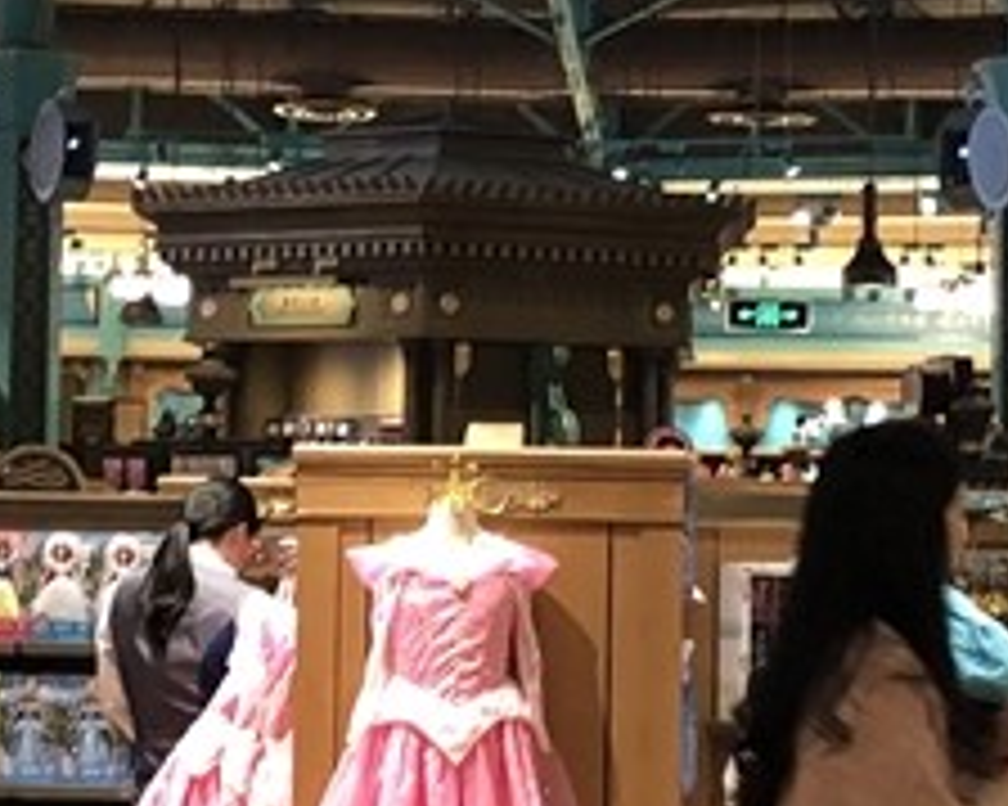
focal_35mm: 122
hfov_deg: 15.8
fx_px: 3638
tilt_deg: +1.9
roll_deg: -1.1
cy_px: 383
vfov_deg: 12.6
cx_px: 428
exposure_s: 1/17
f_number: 1.8
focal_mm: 3.99
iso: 100
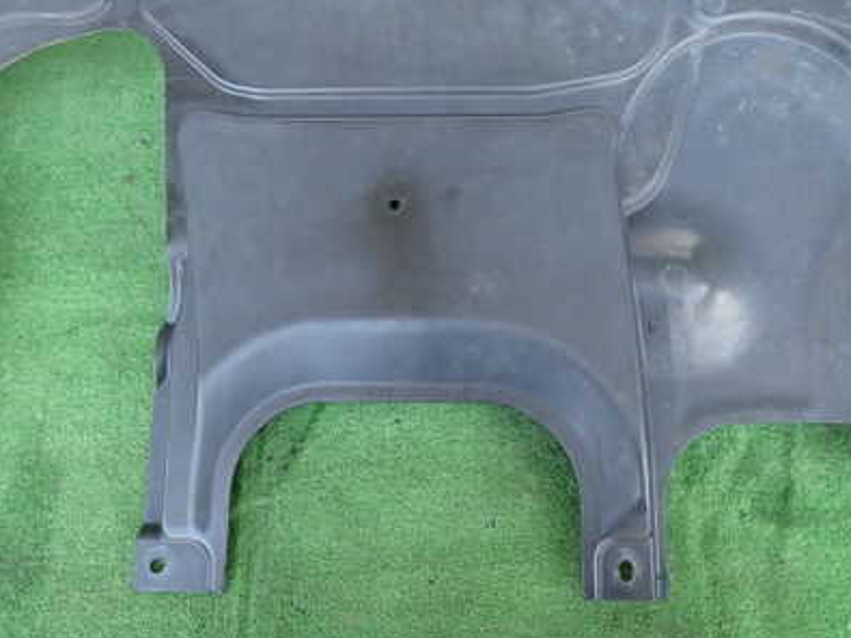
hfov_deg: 49.0
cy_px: 254
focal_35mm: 38
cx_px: 403
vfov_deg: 37.6
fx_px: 934
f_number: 2
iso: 200
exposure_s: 1/100
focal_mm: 4.5
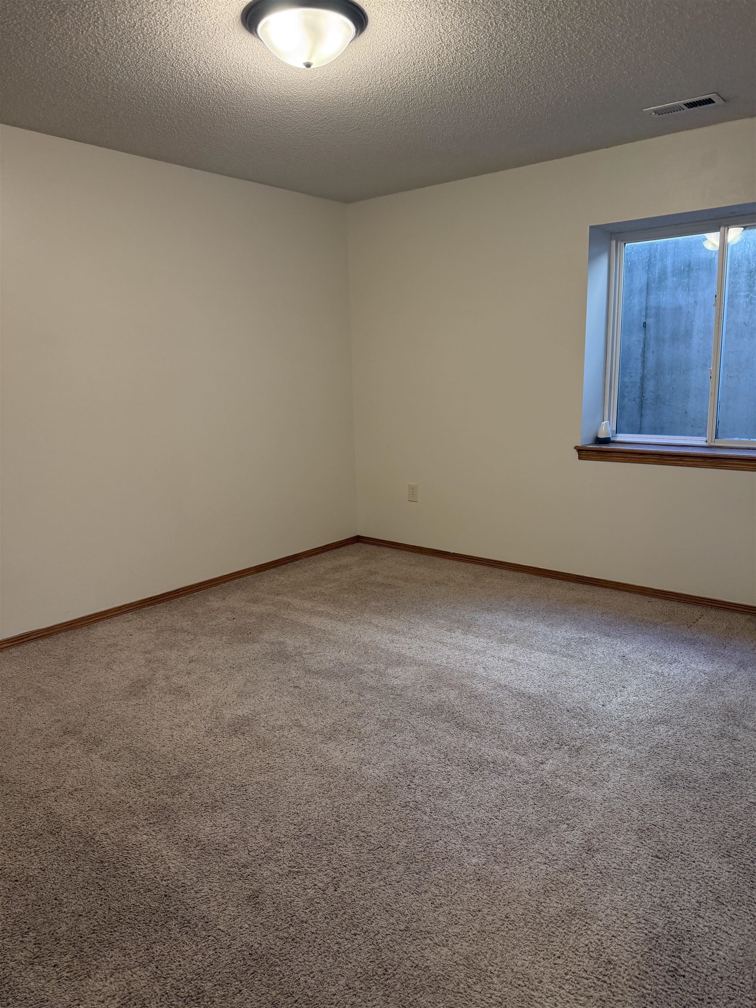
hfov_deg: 56.8
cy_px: 504
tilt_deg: -11.7
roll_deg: +1.1
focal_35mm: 24
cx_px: 378
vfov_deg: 71.6
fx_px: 699
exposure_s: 1/151
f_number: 1.78
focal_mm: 6.76
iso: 200
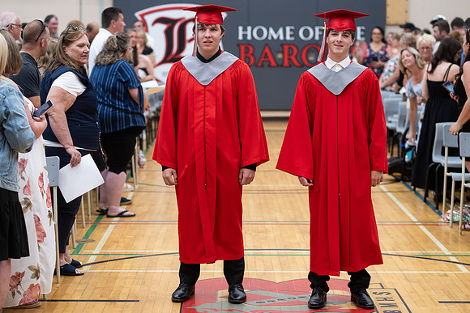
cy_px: 154
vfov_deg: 14.6
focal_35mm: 94
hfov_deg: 21.7
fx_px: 1224
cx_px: 214
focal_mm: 85
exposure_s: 1/200
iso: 1000
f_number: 2.8
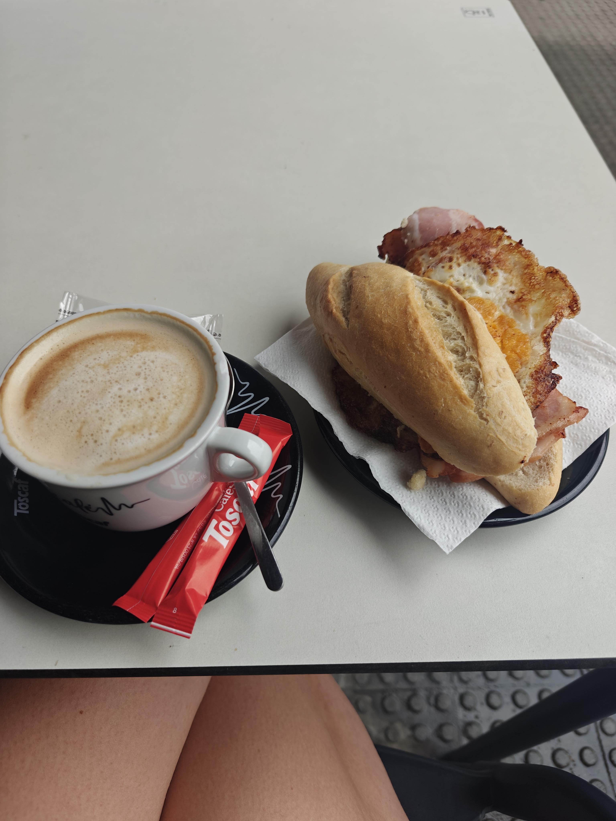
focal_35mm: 23
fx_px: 546
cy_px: 410
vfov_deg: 73.9
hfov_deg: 58.9
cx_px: 308
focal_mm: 6.06
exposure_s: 1/176
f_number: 1.6
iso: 50
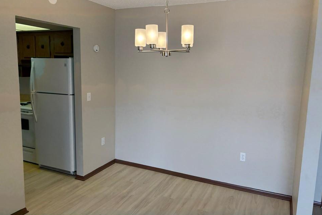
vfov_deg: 45.0
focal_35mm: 29
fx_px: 259
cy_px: 106
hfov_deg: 63.6
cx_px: 155
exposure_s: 1/190
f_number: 1.6
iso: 125
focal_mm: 5.96
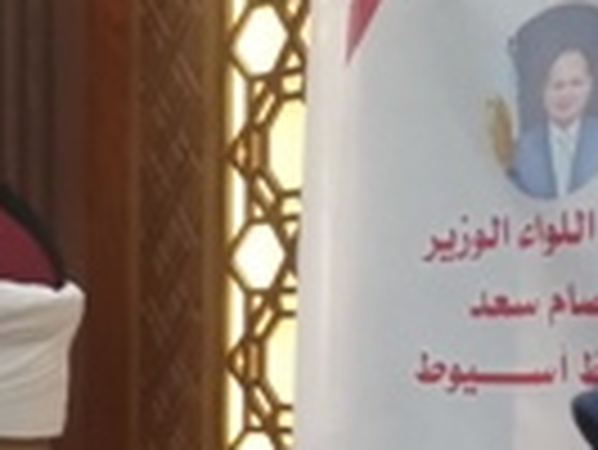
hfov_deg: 14.2
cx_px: -297
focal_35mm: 130
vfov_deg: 10.7
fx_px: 2248
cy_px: 832
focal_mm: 3.88
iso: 320
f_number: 1.8
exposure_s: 1/100
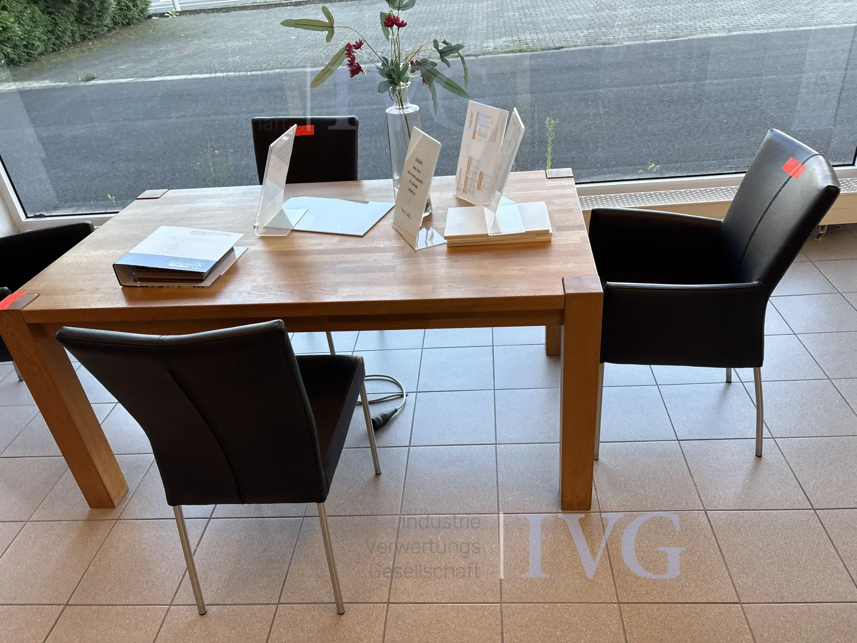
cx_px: 428
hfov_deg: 67.3
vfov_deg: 53.1
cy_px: 322
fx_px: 644
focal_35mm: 26
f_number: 1.6
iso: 40
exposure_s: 1/142
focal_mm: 5.96
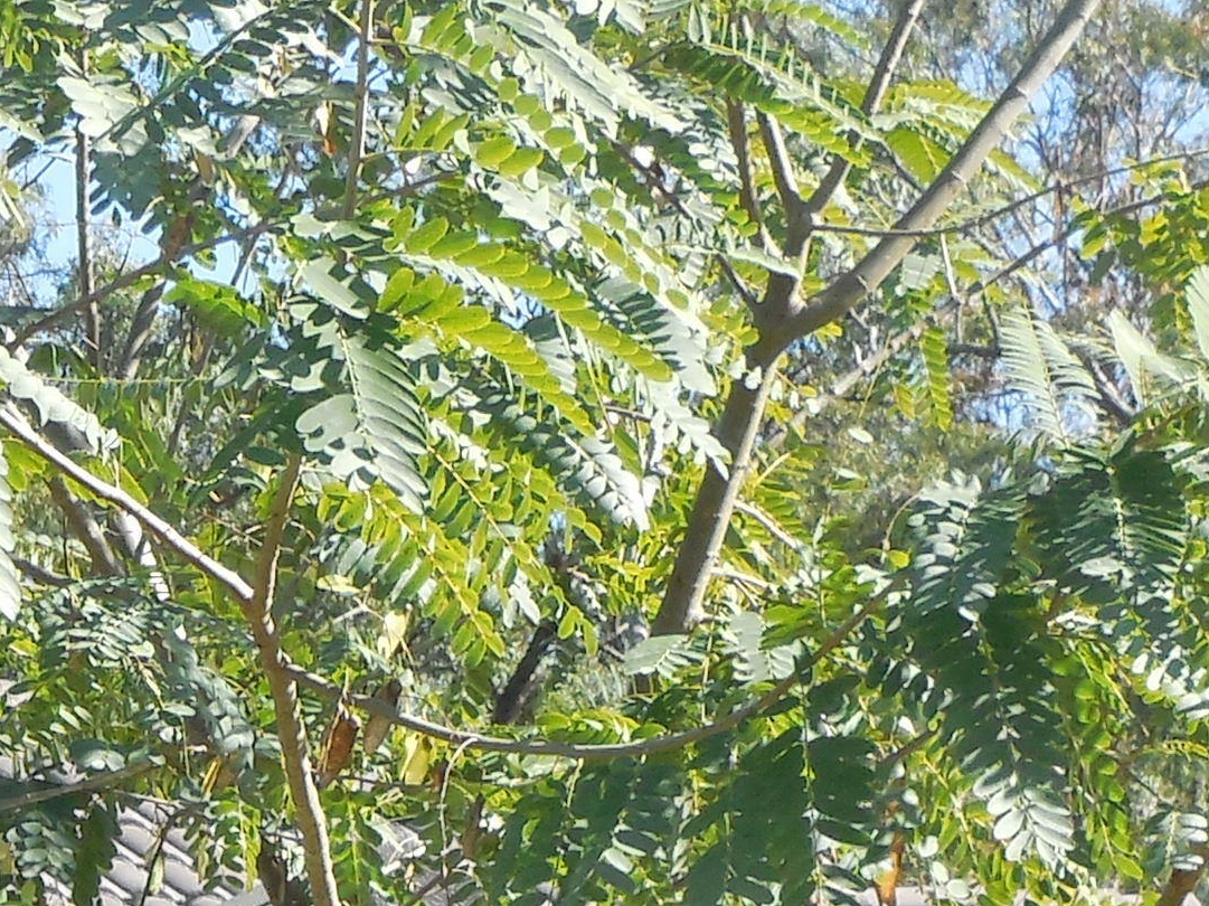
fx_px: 7891
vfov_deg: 6.4
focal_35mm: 226
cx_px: 3
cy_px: 1922
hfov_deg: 8.7
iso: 125
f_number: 4
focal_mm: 9.4
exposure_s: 1/320
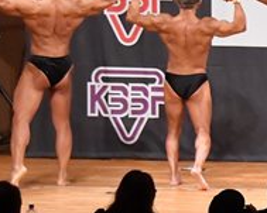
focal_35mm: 392
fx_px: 3096
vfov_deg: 3.9
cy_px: 114
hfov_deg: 4.9
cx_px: 456
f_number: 5.6
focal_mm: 68
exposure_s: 1/400
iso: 10000
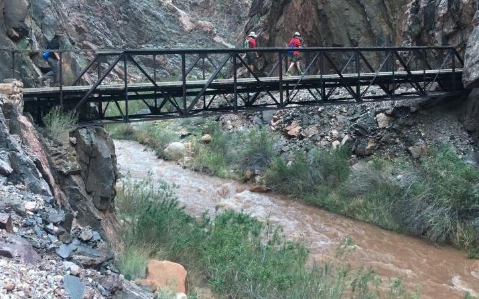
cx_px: 173
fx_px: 574
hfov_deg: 44.8
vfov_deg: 28.8
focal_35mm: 44
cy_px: 73
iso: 80
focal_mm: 4.15
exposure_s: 1/30
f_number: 2.2
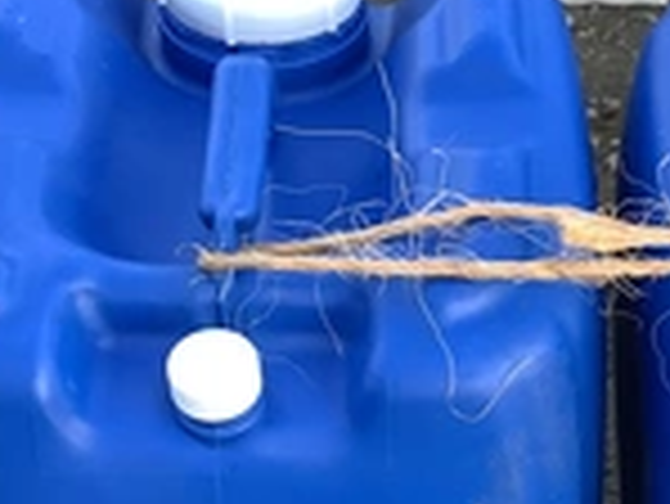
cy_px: 387
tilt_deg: -45.3
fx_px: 1608
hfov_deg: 22.9
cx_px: 616
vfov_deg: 17.7
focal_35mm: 83
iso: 100
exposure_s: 1/50
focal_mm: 3.3
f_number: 2.4
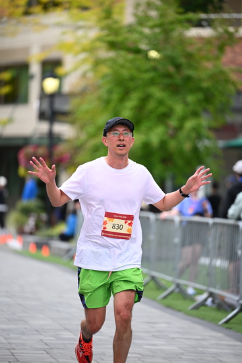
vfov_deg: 10.8
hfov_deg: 7.2
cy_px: 182
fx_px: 1914
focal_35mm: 190
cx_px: 121
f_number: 2.8
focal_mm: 190
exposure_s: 1/2000
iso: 640
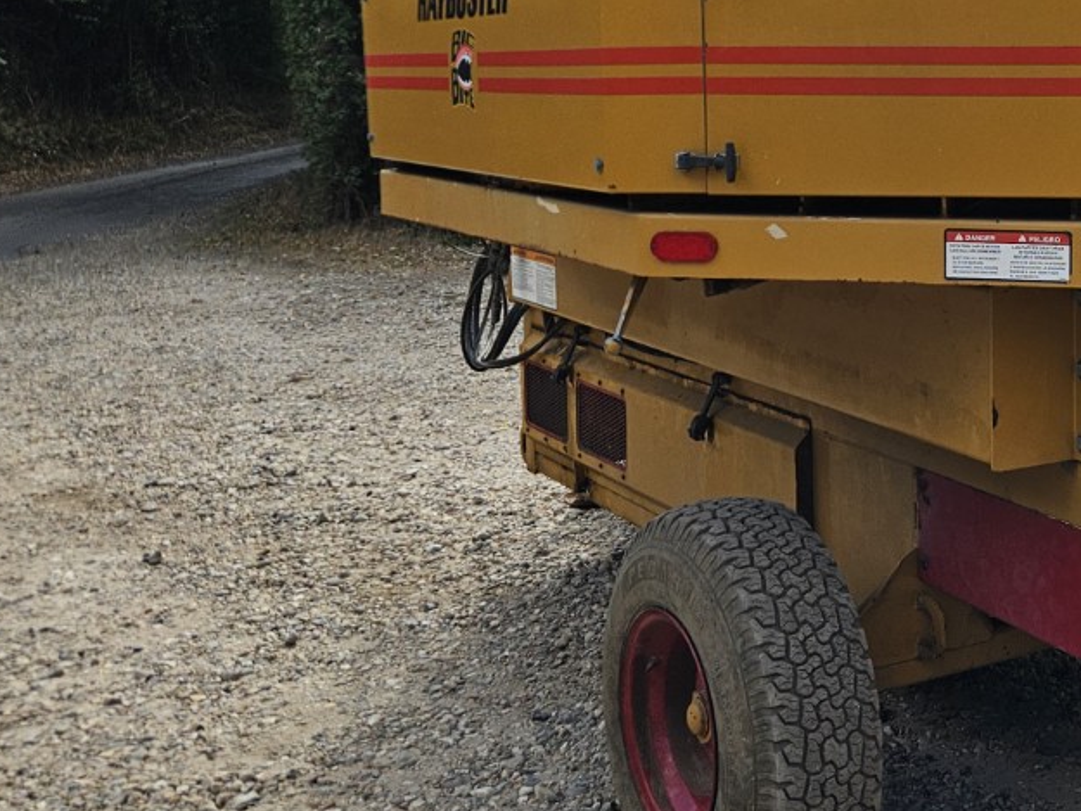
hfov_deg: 33.4
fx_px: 1655
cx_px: 1055
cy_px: 182
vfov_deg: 27.1
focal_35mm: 53
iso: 25
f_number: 1.8
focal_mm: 5.4
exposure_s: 1/838
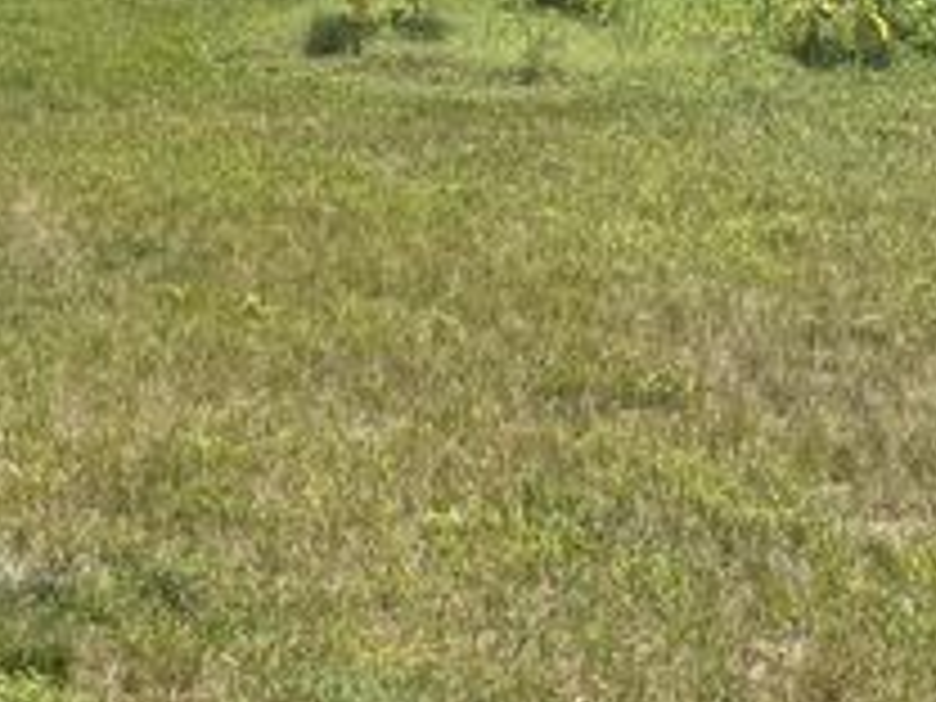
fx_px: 3191
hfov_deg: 14.6
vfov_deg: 11.6
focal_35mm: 118
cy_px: -580
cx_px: -756
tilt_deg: +3.7
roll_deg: +0.3
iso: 100
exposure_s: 1/3953
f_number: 1.78
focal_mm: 6.76
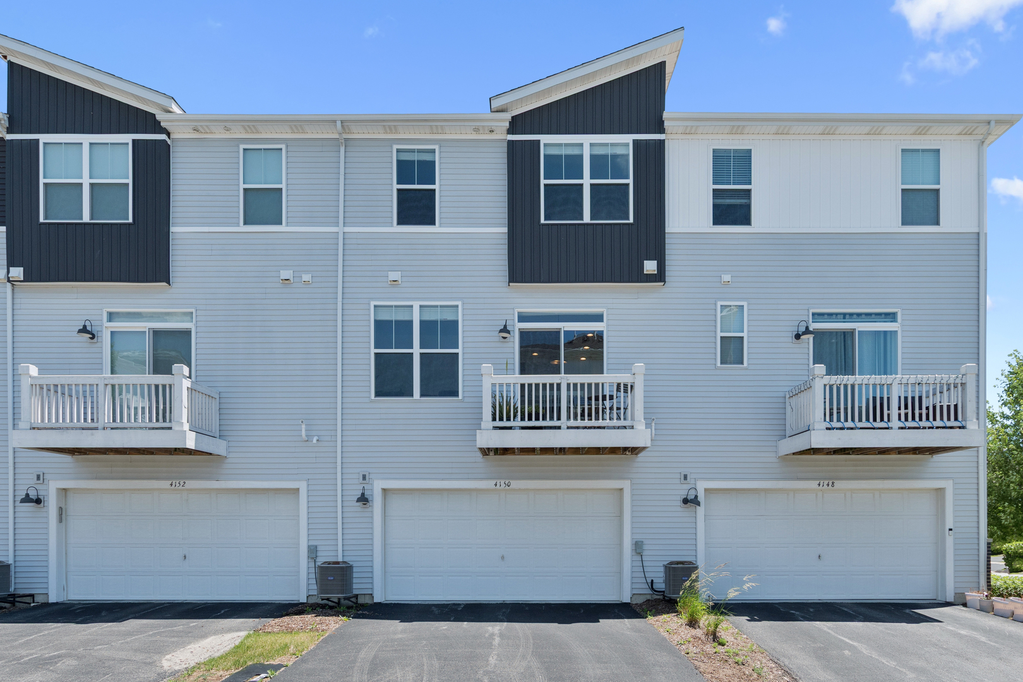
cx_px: 512
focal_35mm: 21
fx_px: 597
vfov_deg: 59.5
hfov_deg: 81.2
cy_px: 341
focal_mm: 14
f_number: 8
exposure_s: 1/400
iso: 250
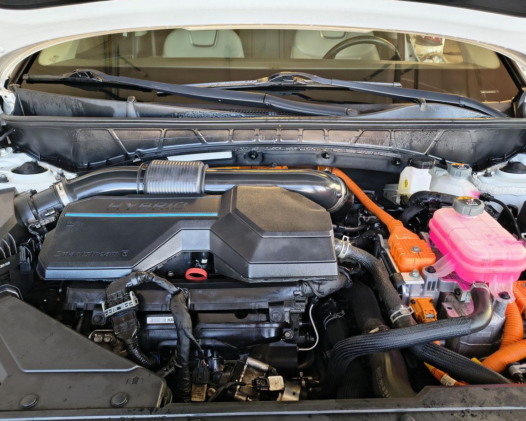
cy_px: 217
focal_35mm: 26
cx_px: 268
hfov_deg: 66.0
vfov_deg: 54.9
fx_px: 405
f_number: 1.8
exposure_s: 1/120
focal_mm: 5.56
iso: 280
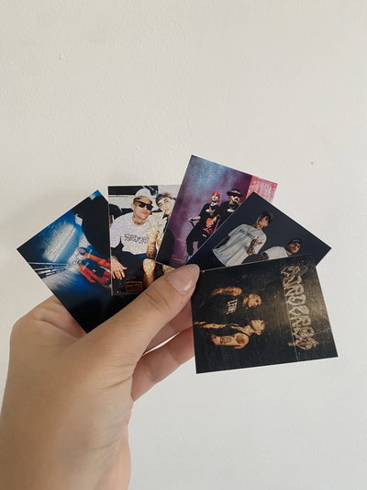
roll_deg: +1.3
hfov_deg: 53.1
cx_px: 184
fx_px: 367
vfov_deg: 67.3
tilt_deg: -9.0
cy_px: 245
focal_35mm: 26
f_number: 1.8
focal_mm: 4.25
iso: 125
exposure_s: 1/90
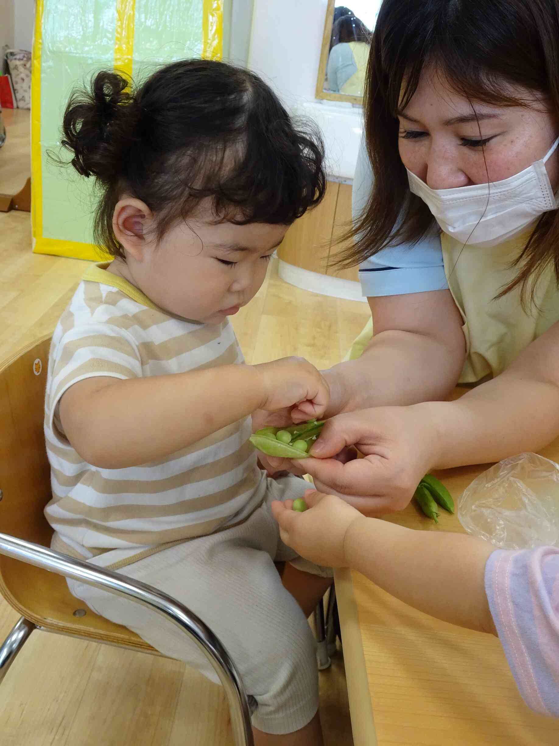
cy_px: 373
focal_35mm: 37
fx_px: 797
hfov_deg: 38.7
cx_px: 280
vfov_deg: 50.1
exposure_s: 1/60
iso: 250
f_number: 4
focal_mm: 6.4
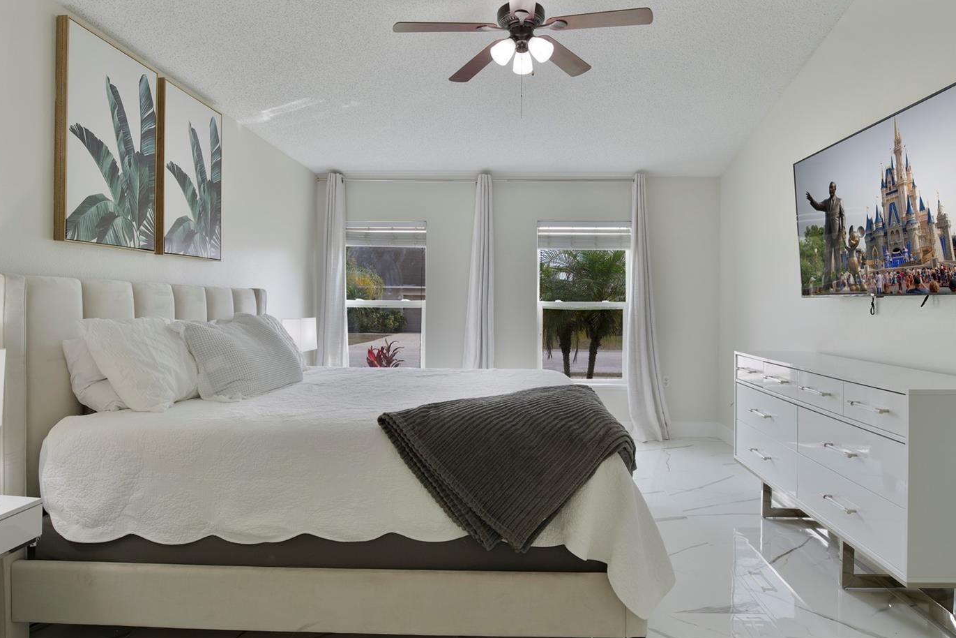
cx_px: 504
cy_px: 310
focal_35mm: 21
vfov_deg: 59.5
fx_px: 558
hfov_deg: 81.1
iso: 250
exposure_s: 1/13
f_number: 5.6
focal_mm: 12
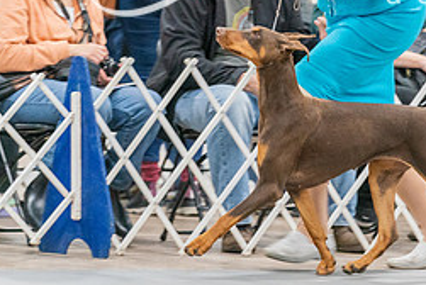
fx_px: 4762
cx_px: 331
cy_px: 47
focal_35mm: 402
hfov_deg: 5.1
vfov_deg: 3.4
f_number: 3.2
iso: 4000
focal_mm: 174
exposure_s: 1/250
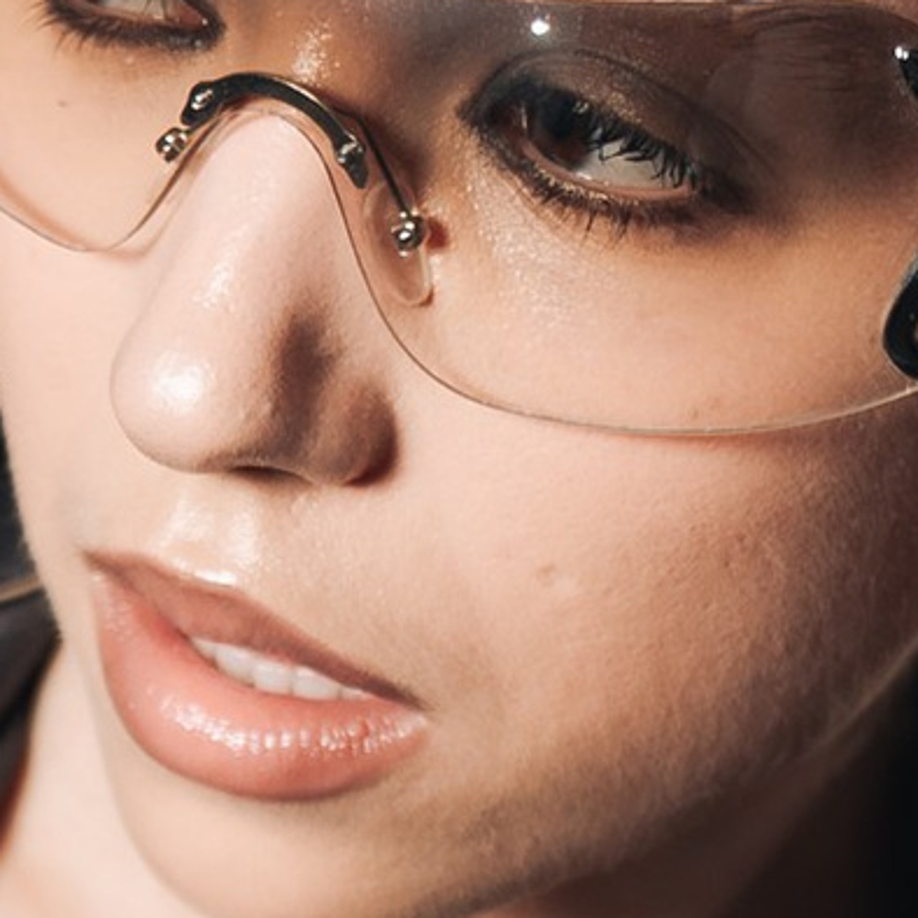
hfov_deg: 7.5
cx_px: 86
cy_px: 1936
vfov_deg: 7.2
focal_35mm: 232
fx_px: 6961
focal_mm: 28
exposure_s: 1/160
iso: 320
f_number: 2.8
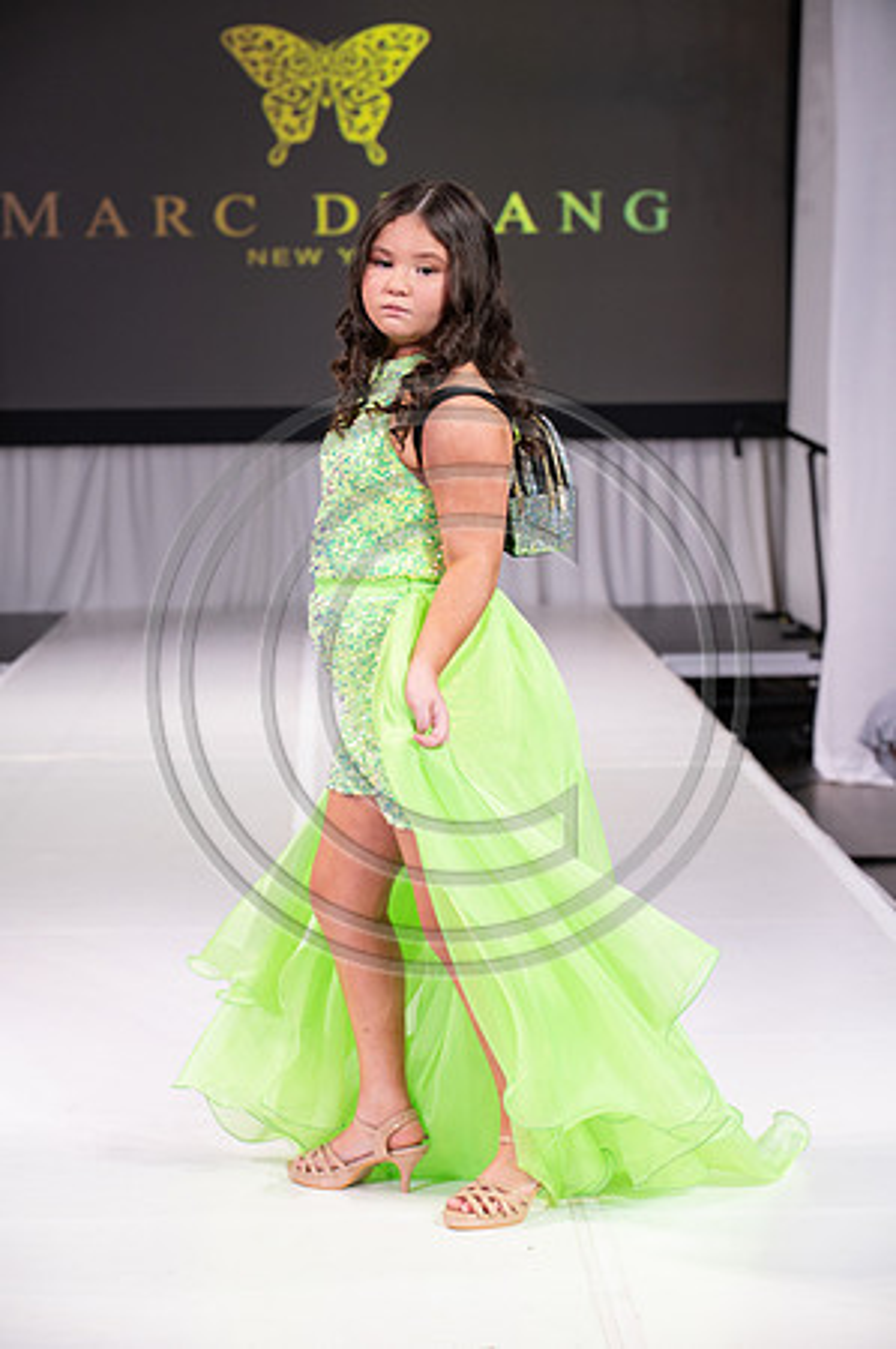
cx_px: 448
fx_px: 3442
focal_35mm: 92
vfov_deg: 22.2
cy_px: 674
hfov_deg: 14.8
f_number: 5.6
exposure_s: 1/400
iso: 2000
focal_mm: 92
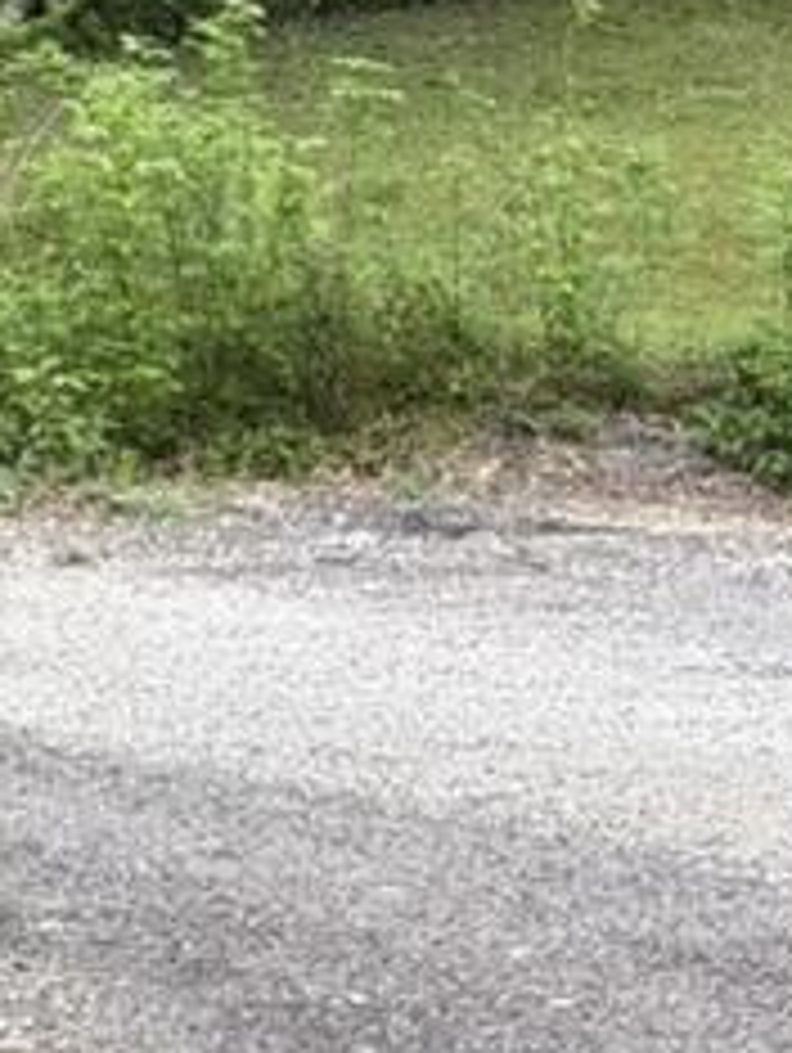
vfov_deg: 9.0
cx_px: -729
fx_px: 6395
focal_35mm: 210
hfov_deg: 6.9
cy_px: -770
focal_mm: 6.76
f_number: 1.78
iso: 80
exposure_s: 1/187
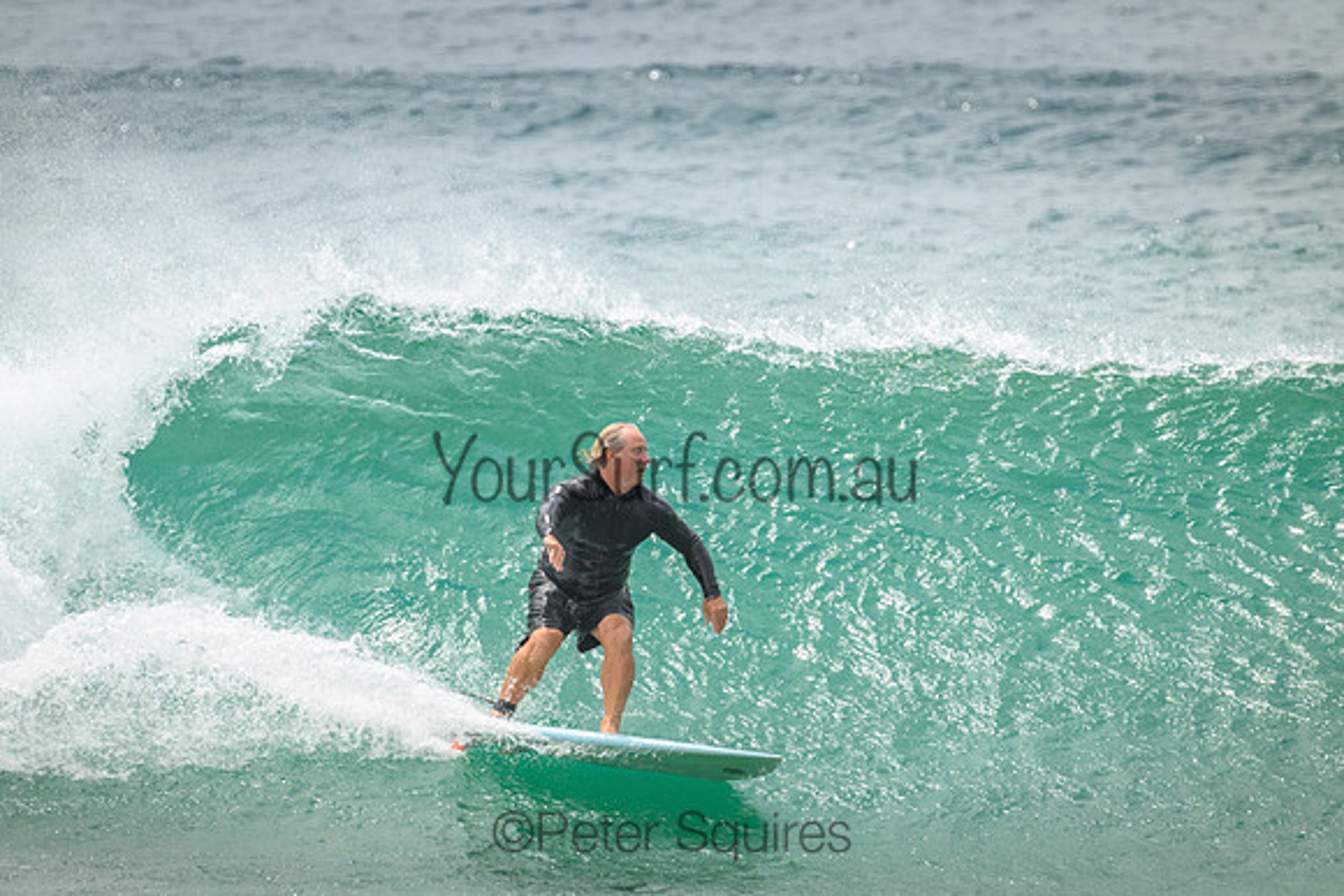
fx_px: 29872
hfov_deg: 2.6
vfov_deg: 1.7
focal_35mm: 800
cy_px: 448
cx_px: 672
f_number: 11
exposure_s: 1/2000
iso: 900
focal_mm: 800
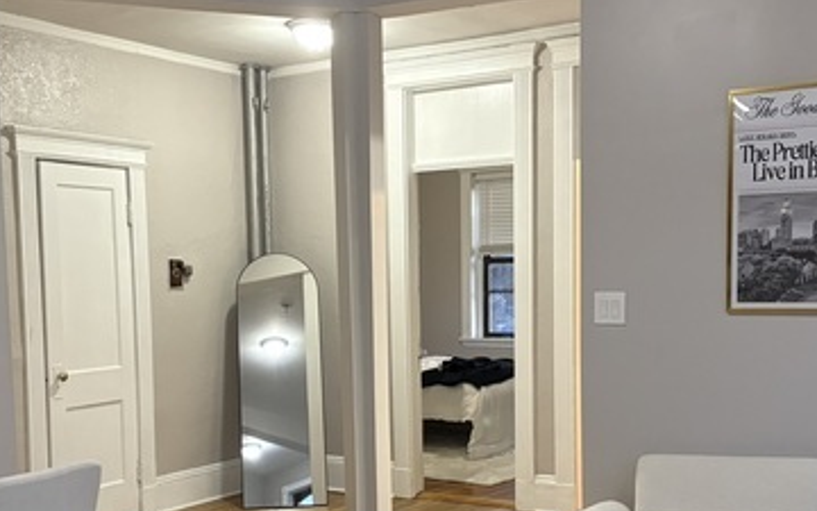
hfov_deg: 39.6
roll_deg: +1.6
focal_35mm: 51
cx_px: 385
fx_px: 1136
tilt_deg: -4.3
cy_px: 382
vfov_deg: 25.1
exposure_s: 1/60
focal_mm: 5.96
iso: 400
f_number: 1.6
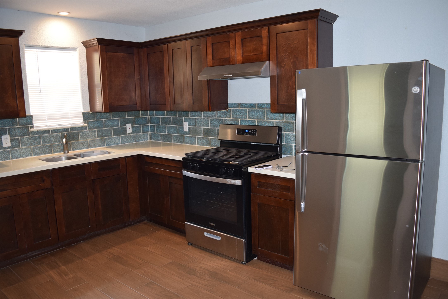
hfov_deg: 67.4
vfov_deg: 48.0
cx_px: 224
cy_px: 150
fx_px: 336
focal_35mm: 27
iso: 1000
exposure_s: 1/60
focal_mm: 18
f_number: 3.5
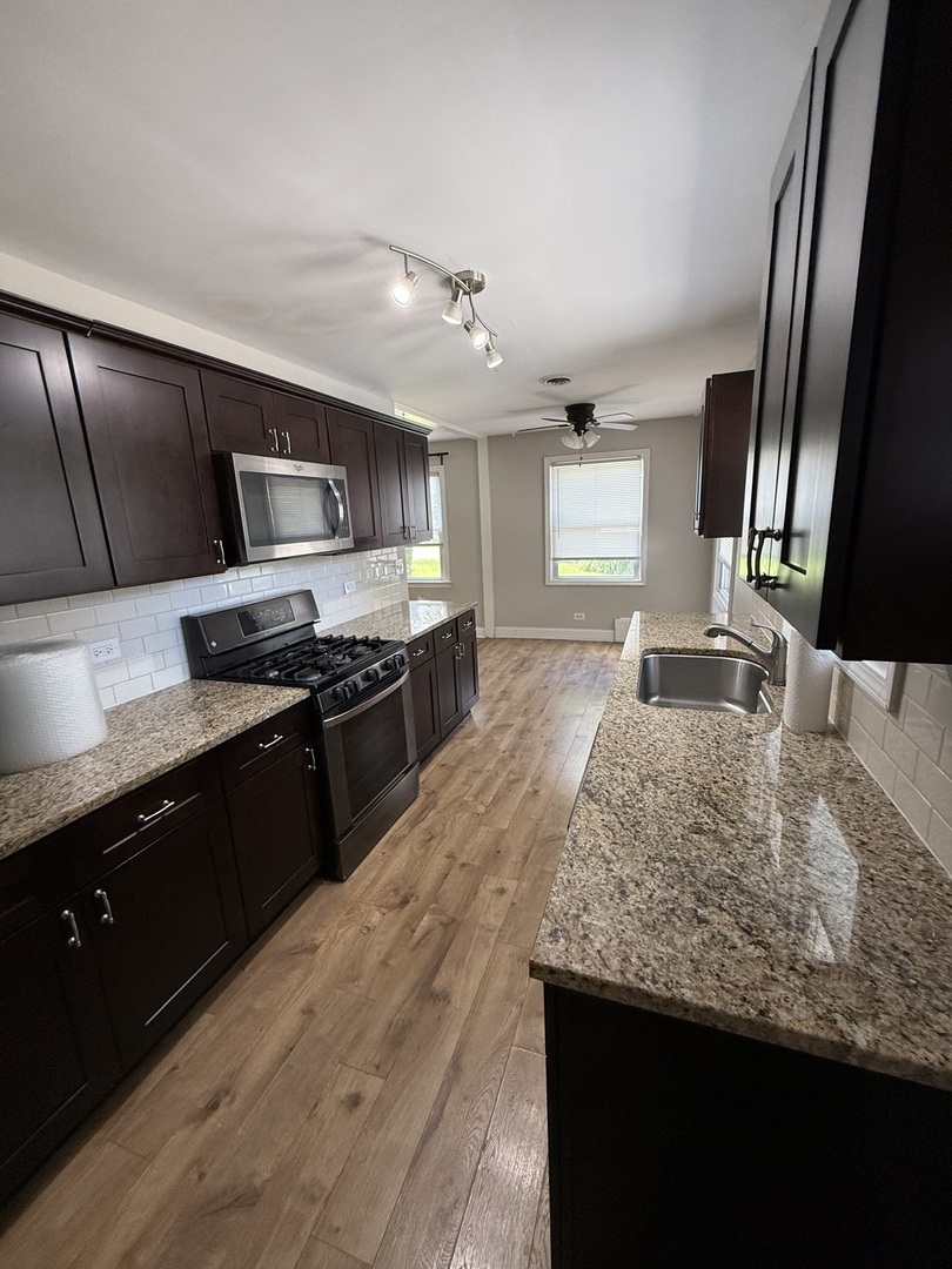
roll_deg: +3.6
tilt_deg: -12.0
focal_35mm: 14
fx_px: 513
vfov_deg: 102.1
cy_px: 634
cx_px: 476
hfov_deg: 85.7
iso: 250
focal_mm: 2.22
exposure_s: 1/120
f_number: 2.2
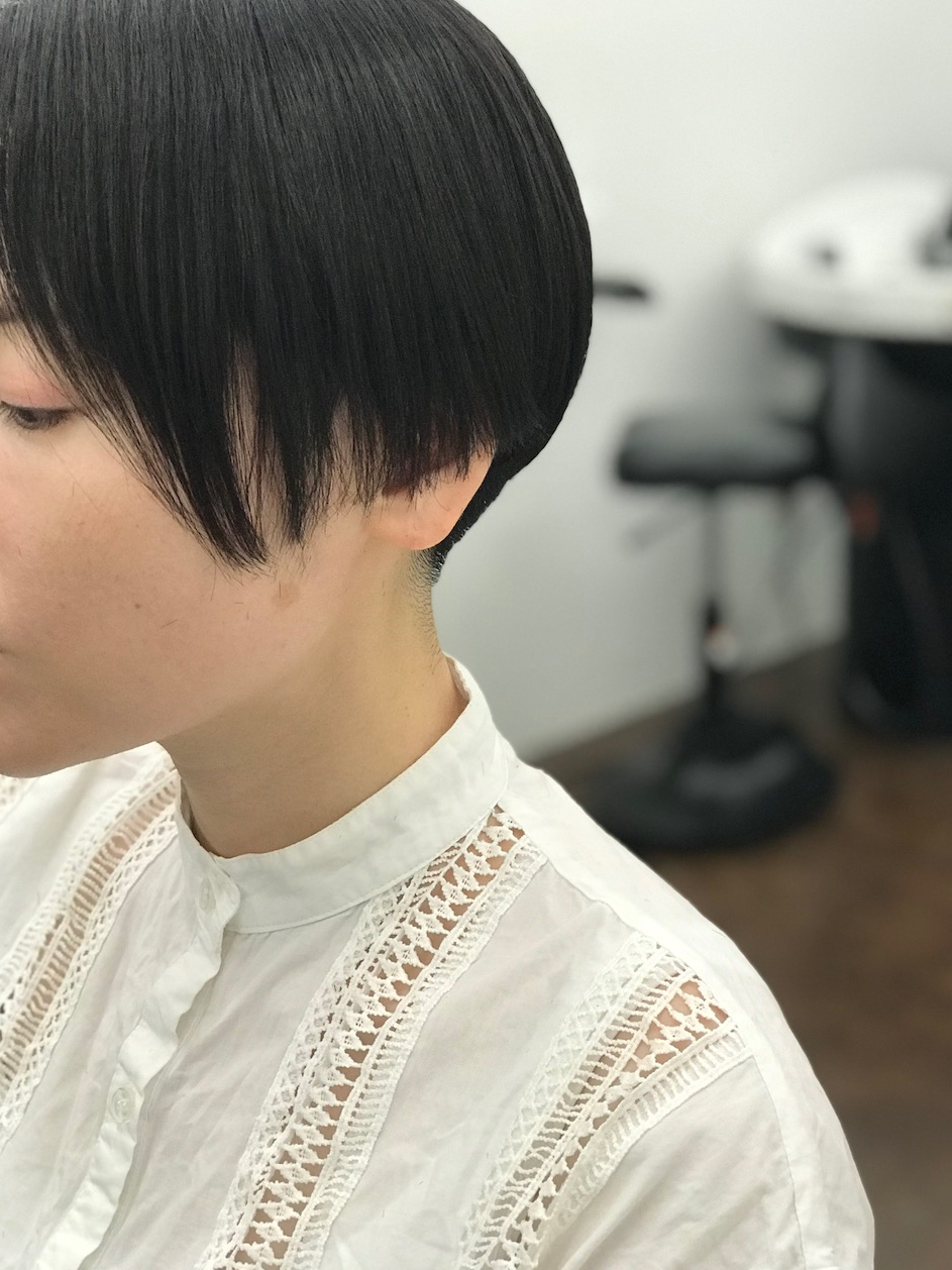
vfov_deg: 33.2
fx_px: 2128
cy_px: 636
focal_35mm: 58
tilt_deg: -18.9
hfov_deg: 25.2
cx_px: 478
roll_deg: +2.1
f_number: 2.8
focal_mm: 6.6
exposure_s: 1/59
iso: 160
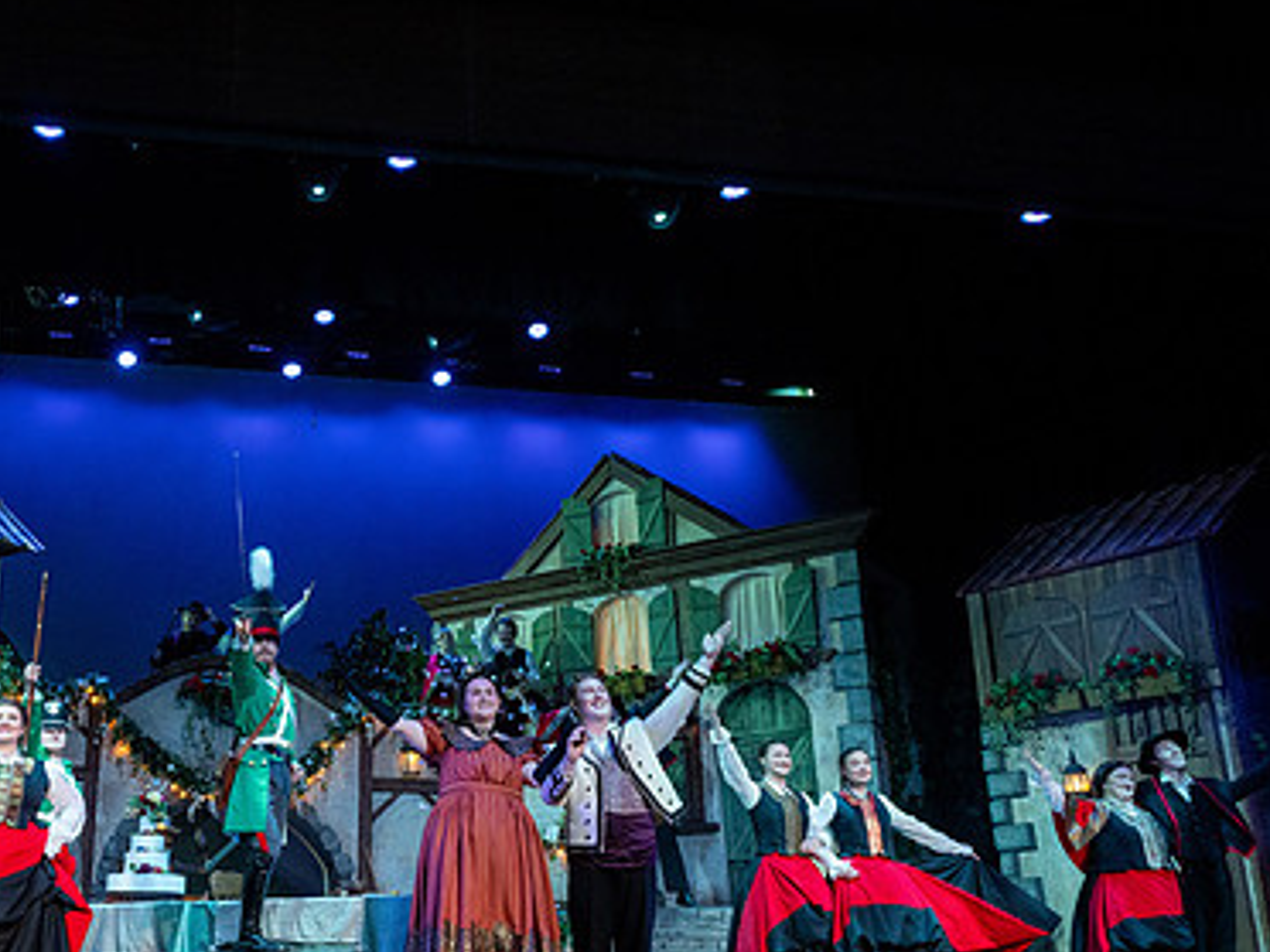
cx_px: 328
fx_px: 1321
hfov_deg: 49.4
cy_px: 578
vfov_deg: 39.5
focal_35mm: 36
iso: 1600
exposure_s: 1/160
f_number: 5.6
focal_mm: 24
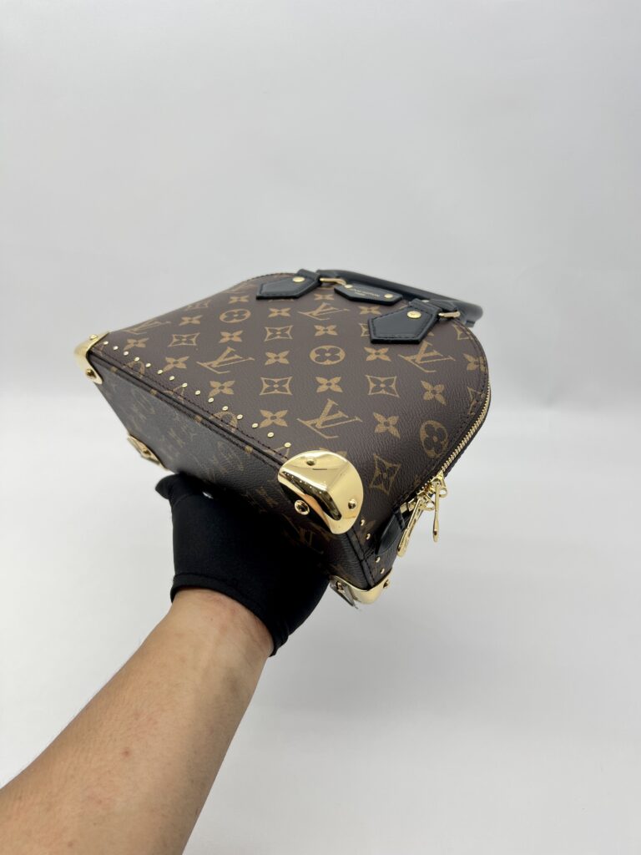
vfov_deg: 67.3
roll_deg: +0.2
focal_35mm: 26
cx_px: 320
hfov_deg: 53.1
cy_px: 428
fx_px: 642
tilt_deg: -30.6
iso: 32
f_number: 1.5
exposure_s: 1/104
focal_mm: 5.7
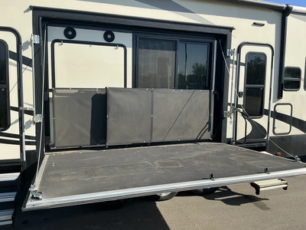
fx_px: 248
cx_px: 153
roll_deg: -1.2
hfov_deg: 63.4
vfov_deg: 49.7
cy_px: 115
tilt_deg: -5.3
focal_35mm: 28
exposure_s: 1/1342
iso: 25
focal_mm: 3
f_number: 1.8
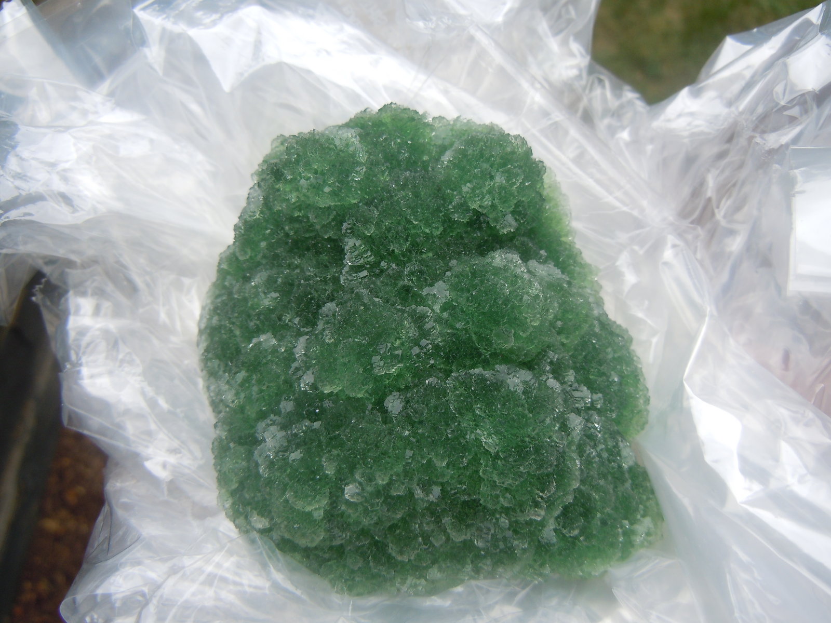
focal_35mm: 30
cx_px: 416
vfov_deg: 46.8
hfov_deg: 60.0
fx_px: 720
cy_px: 312
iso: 100
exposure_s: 1/160
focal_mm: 5.4
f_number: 3.5
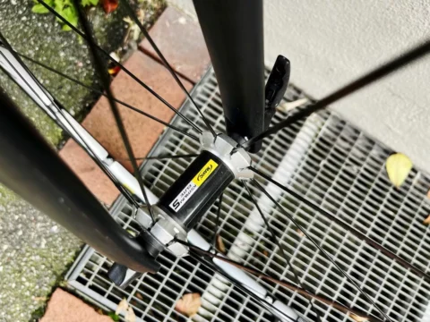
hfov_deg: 67.3
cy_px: 161
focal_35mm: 26
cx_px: 215
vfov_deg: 53.1
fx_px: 323
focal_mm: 5.1
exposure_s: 1/136
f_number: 1.6
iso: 32
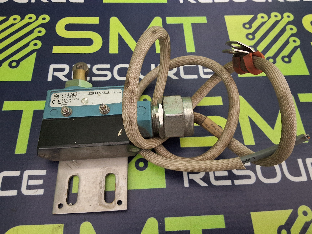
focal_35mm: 28
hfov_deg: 63.4
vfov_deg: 49.7
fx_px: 252
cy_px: 117
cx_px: 156
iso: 320
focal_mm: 2.91
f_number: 1.9
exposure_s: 1/20
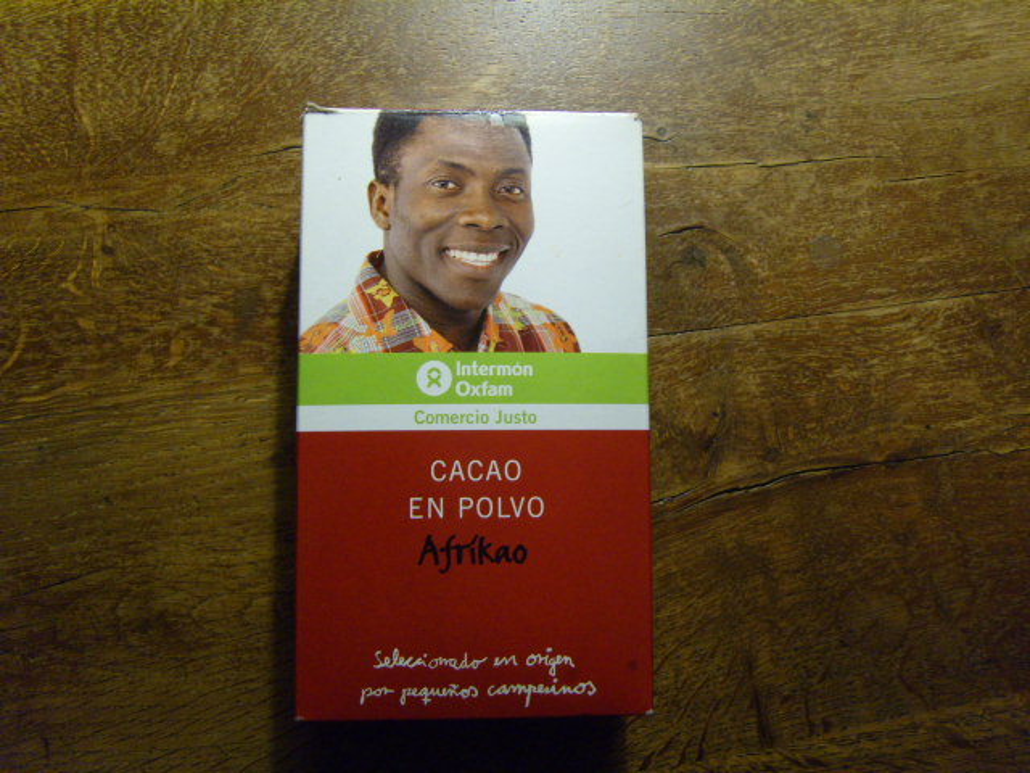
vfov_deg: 40.7
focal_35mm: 35
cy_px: 386
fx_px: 1041
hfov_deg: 52.6
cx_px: 515
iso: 200
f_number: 2.8
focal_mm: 7.4
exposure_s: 1/10
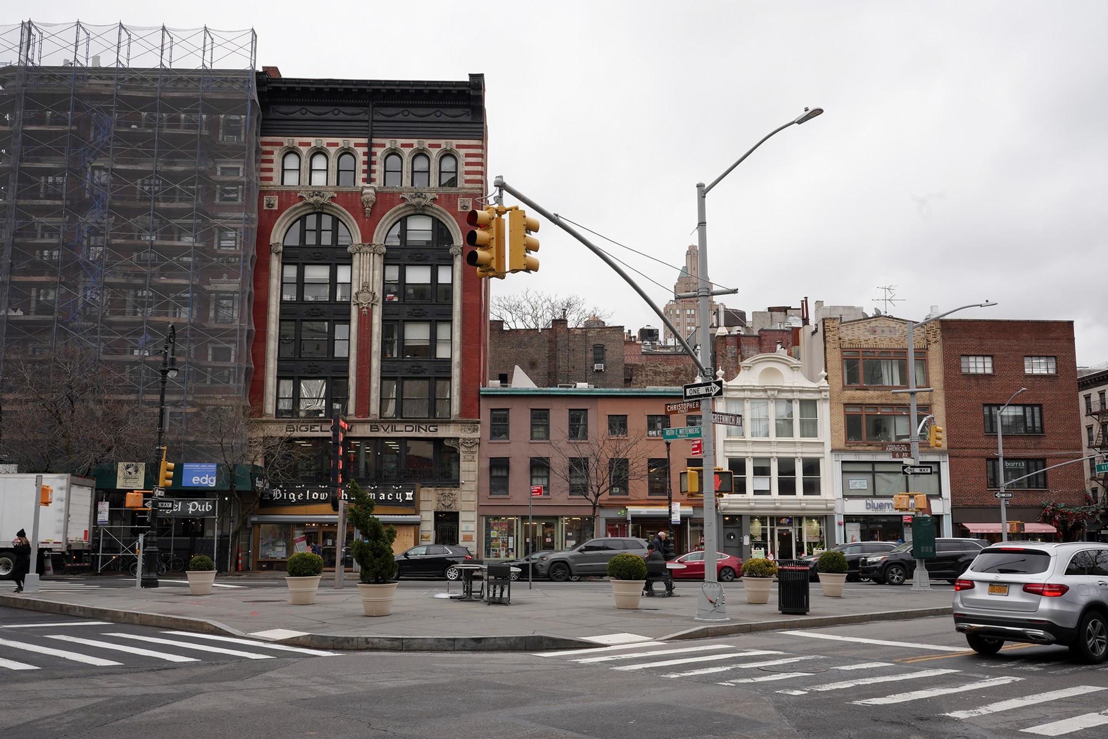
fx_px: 1016
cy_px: 370
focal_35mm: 33
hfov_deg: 57.2
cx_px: 554
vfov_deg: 40.0
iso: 400
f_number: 13
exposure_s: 1/100
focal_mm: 33
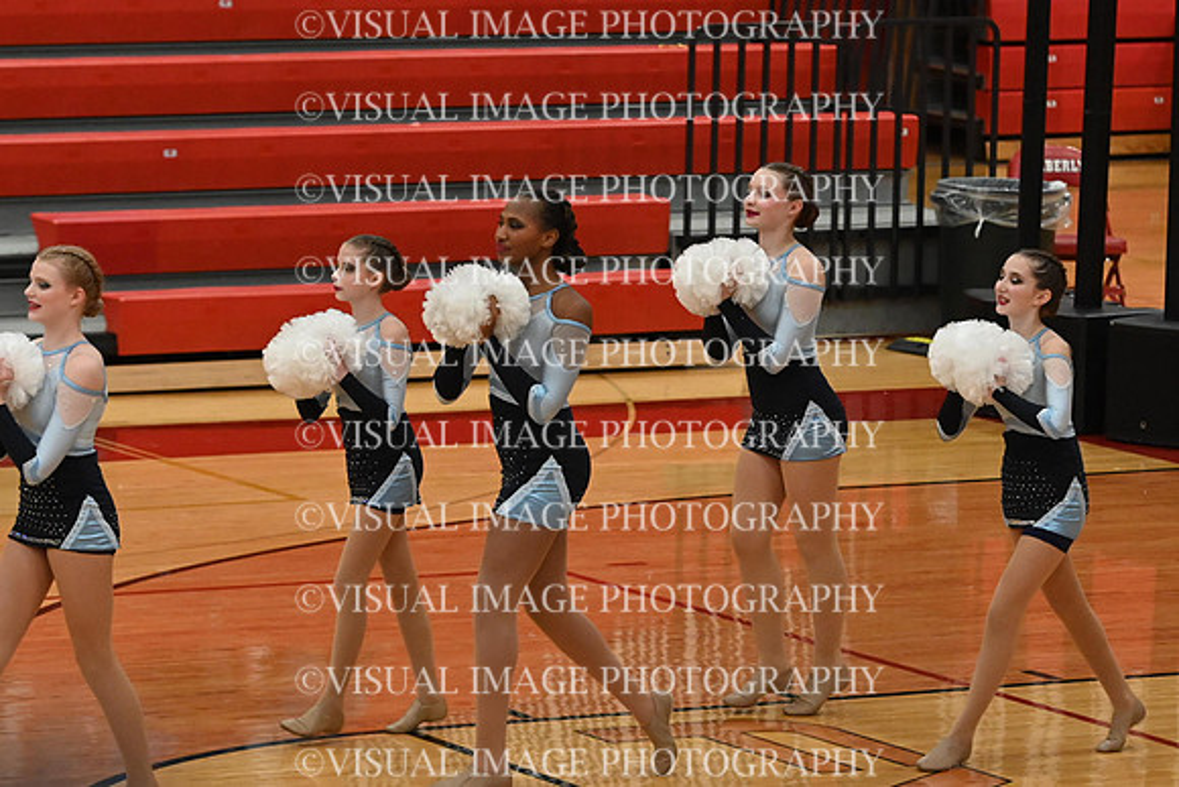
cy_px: 394
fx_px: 7108
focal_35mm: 217
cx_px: 590
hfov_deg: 9.5
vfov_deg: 6.3
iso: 6400
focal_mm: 145
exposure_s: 1/400
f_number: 4
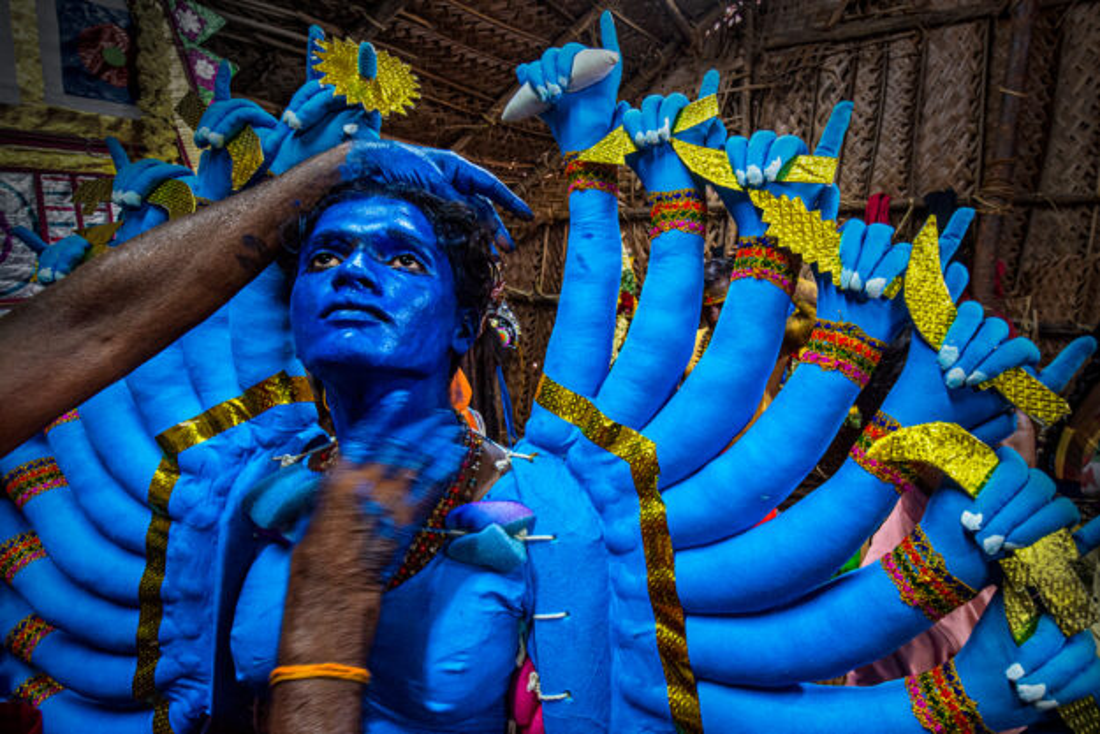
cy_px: 367
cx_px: 550
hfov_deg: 100.4
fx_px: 458
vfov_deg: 77.4
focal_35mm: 15
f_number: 4.5
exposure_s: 1/50
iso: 800
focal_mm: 15
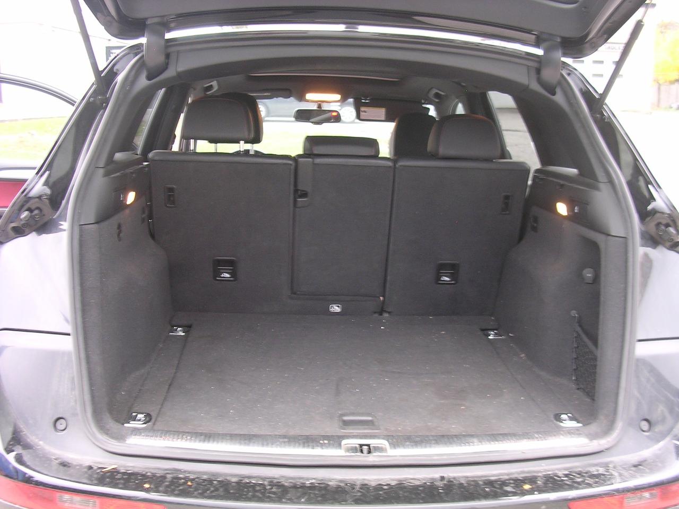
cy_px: 254
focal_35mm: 38
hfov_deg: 49.0
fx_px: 745
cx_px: 340
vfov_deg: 37.7
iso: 100
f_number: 2.8
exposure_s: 1/6.9
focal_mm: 5.8
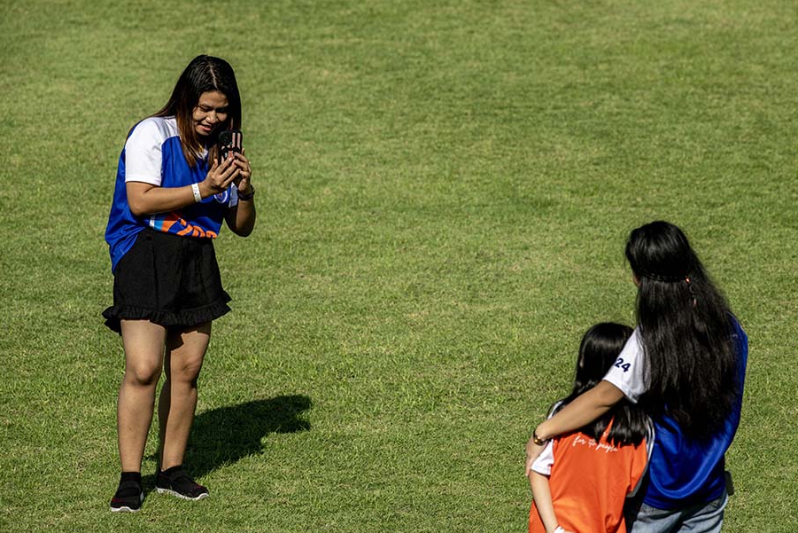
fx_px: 9444
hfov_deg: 4.8
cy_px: 283
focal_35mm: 426
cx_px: 423
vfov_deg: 3.2
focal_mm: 400
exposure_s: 1/320
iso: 72
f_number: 8
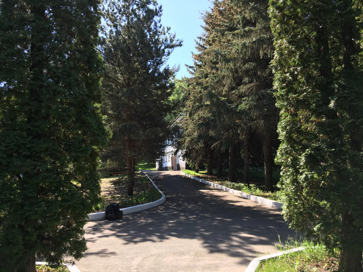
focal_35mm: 29
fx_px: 304
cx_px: 182
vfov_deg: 48.2
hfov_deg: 61.7
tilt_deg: +7.1
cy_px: 136
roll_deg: +1.1
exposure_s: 1/392
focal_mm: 4.15
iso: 25
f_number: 2.2
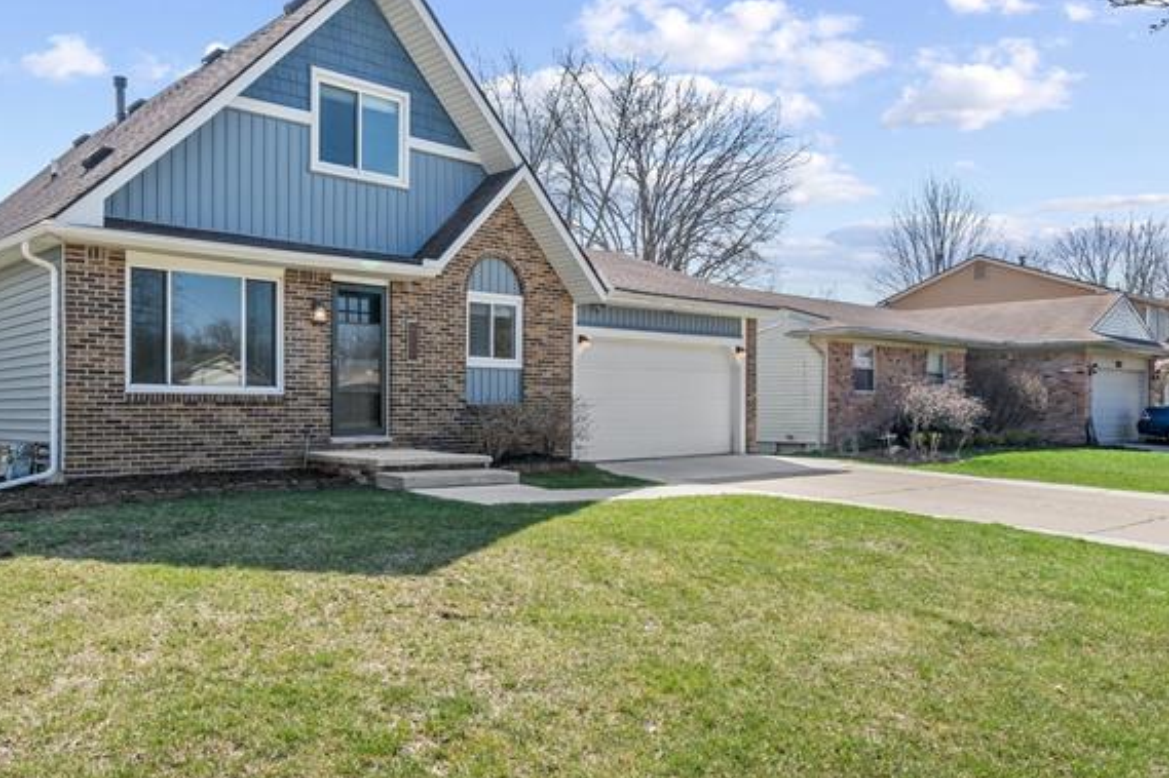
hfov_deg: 65.5
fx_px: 876
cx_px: 382
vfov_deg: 47.8
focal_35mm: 27
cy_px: 435
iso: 250
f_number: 8
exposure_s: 1/400
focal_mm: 15
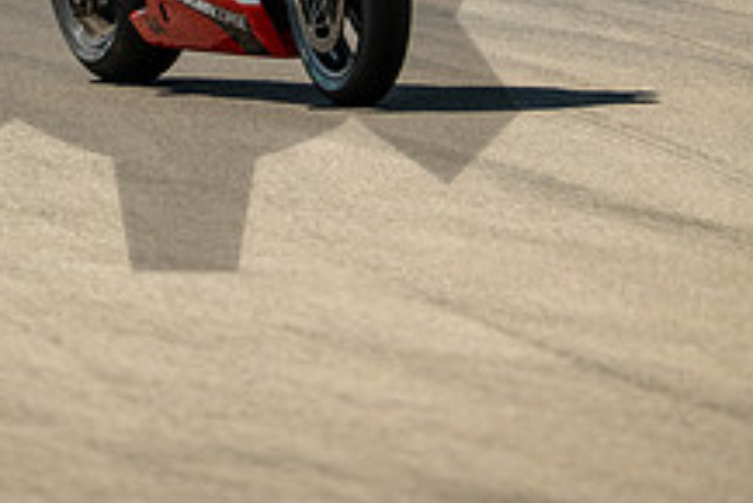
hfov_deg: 1.8
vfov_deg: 1.2
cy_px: -151
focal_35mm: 1121
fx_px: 23462
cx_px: 184
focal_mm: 280
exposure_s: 1/2500
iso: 400
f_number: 2.8
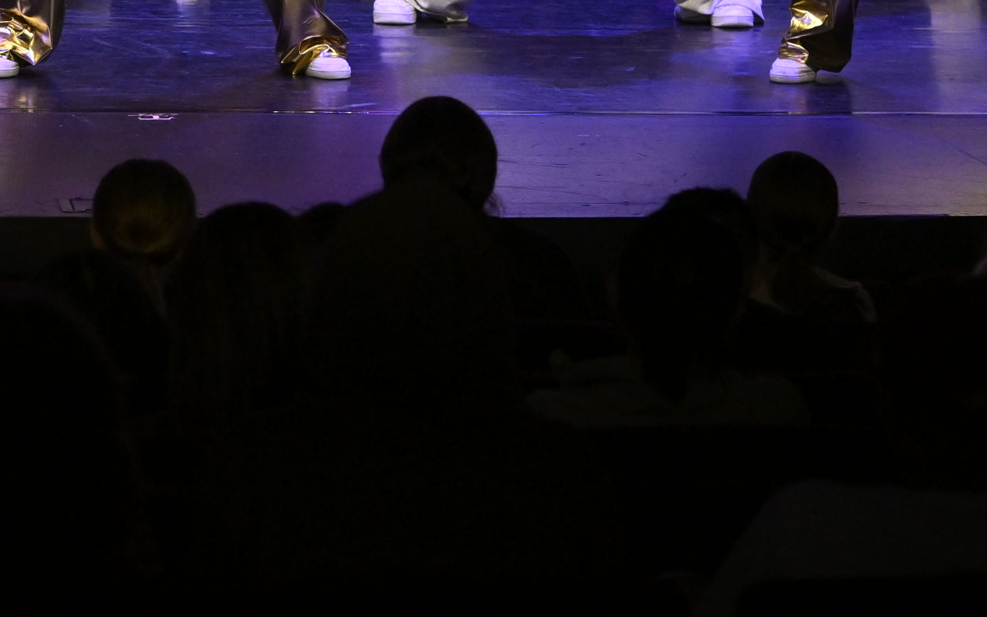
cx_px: -21
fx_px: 7587
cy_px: -396
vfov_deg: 4.6
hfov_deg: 7.4
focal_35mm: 282
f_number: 4
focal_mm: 85
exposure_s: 1/800
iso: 2000
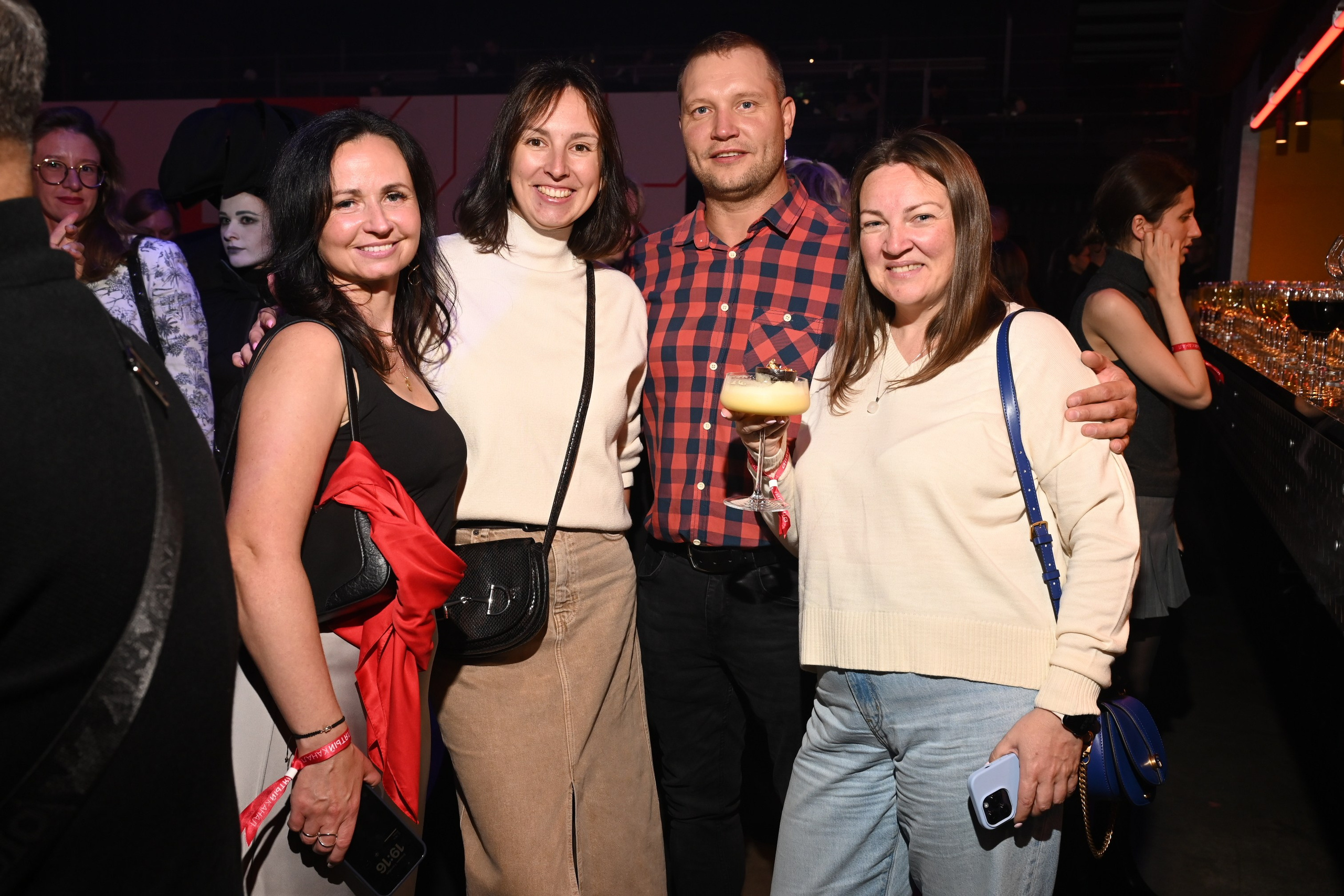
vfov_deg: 37.9
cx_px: 672
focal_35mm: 35
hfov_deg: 54.4
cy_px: 448
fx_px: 1307
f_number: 7.1
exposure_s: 1/125
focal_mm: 35
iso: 1250
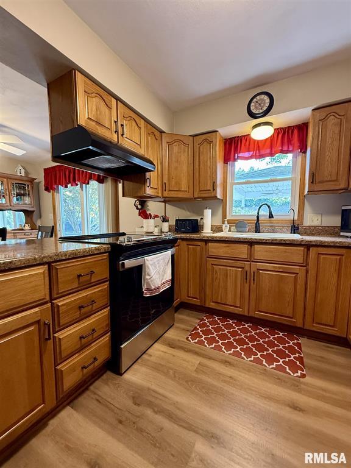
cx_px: 176
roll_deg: -0.3
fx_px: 189
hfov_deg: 85.7
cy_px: 234
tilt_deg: -3.2
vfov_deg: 102.1
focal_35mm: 14
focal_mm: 2.22
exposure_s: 1/60
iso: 400
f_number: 2.2
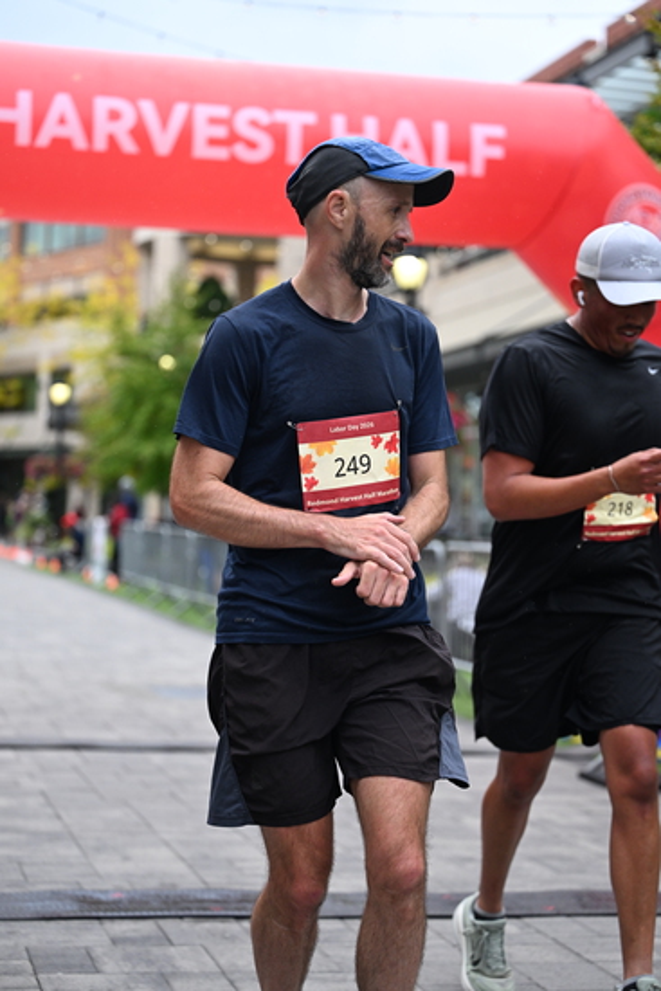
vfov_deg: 28.8
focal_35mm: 70
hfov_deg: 19.5
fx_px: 1927
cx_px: 330
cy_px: 496
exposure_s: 1/2500
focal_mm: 70
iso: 1250
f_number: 2.8
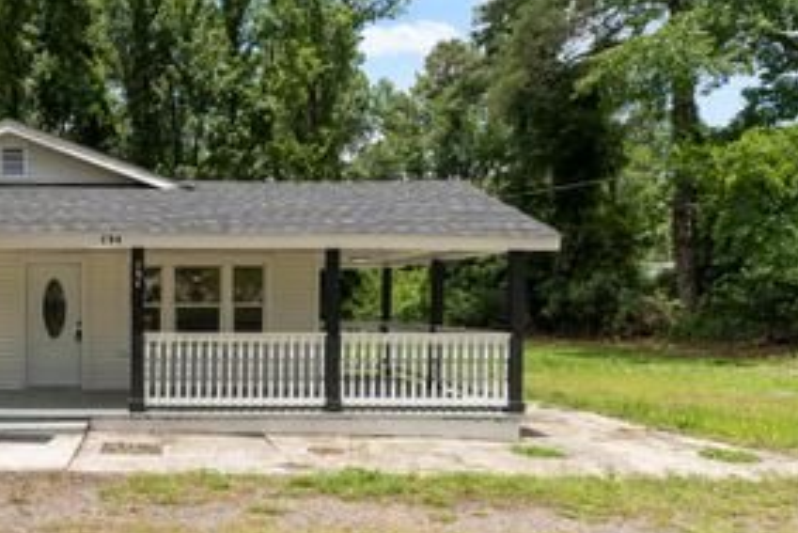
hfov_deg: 57.1
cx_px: 155
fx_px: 665
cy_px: 331
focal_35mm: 30
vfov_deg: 43.3
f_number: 8
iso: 50
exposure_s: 1/50
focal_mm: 17
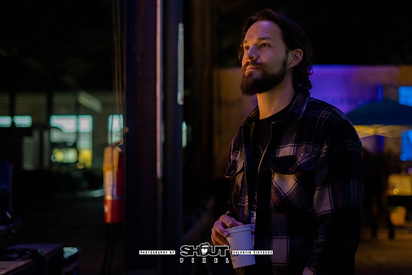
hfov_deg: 37.6
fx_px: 605
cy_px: 130
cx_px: 218
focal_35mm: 53
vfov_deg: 25.6
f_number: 2.2
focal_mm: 50
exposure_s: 1/200
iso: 4000
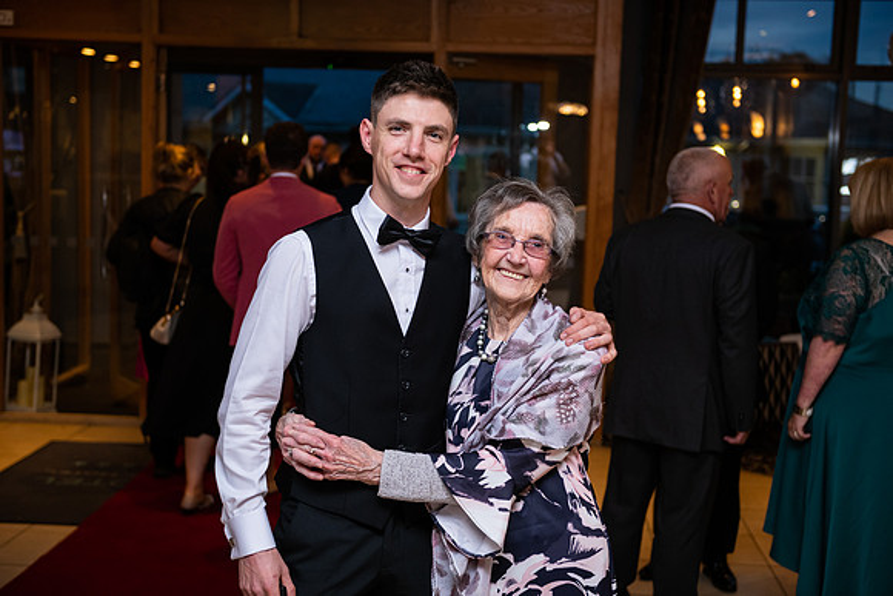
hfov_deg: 38.2
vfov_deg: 26.0
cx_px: 446
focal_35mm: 52
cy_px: 298
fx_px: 1290
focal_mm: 52
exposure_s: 1/160
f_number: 3.5
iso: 640
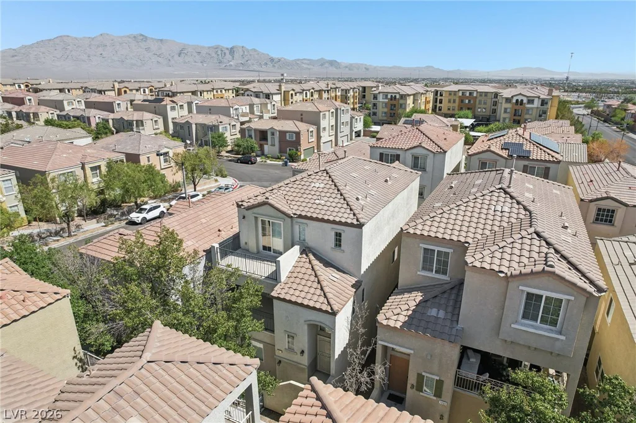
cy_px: 212
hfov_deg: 78.6
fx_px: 389
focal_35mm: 22
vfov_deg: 57.2
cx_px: 318
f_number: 2.8
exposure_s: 1/1600
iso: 120
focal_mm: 8.4
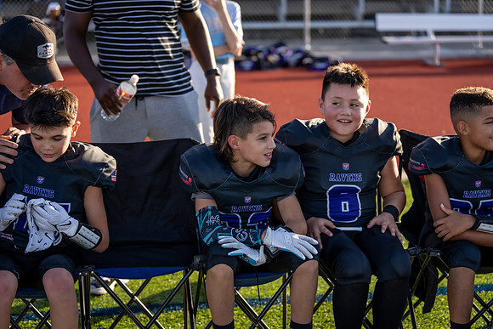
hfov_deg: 28.8
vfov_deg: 19.5
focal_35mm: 70
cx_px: 246
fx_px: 959
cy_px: 164
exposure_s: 1/640
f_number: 2.8
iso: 100
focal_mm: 70
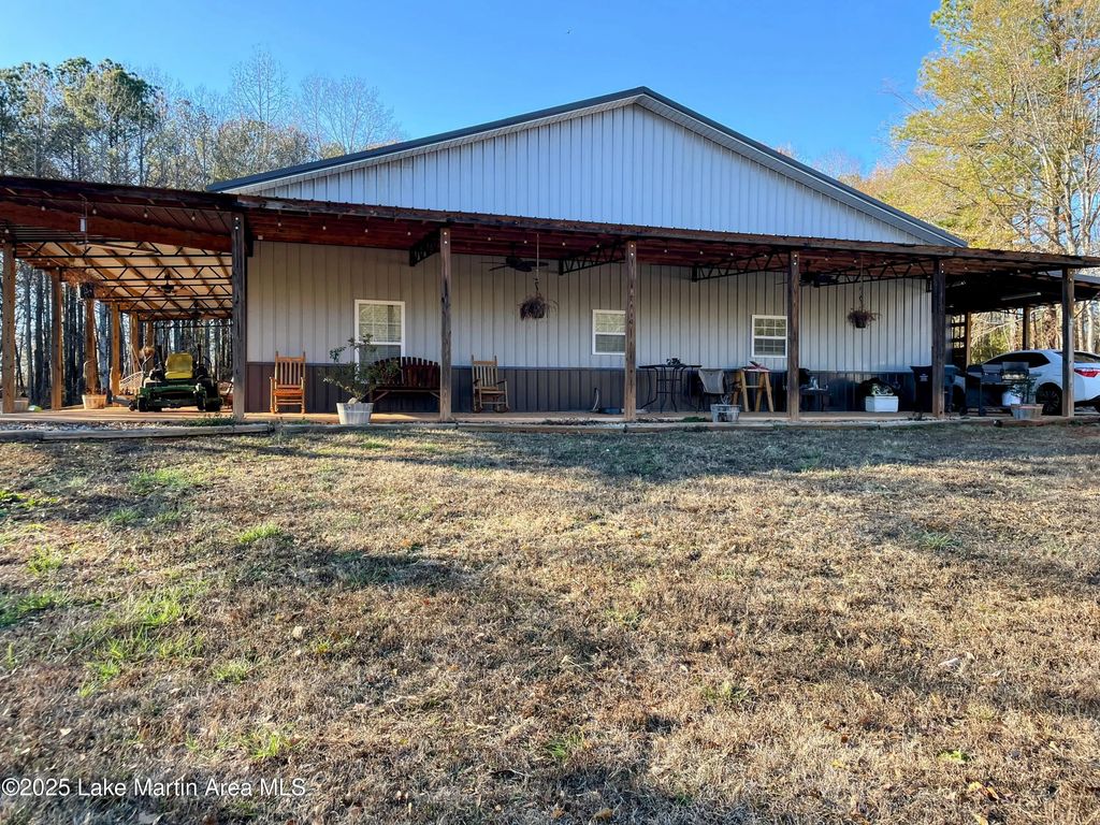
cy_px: 412
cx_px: 550
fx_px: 826
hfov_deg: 67.3
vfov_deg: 53.1
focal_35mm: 26
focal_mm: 4.2
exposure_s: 1/463
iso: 32
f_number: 1.6
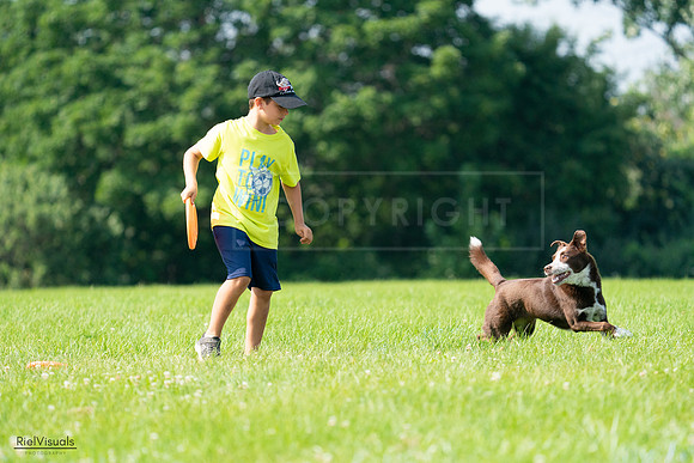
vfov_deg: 4.0
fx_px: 6575
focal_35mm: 341
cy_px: 232
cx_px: 347
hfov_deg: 6.0
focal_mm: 341
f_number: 6.3
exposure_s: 1/4000
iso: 2000
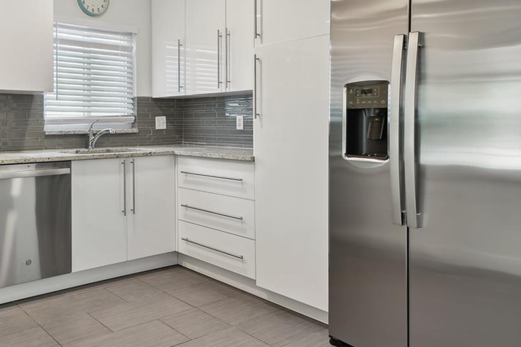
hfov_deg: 58.3
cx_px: 123
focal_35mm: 30
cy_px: 127
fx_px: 434
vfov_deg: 43.2
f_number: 7.1
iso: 100
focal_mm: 10
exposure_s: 1/10
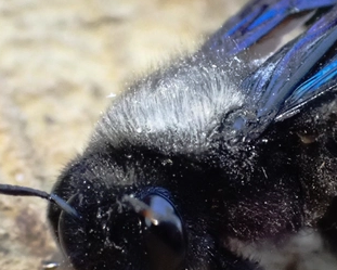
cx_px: 254
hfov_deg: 9.6
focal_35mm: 201
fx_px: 2005
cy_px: 217
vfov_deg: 7.7
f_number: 6.3
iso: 1600
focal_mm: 18
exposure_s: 1/60
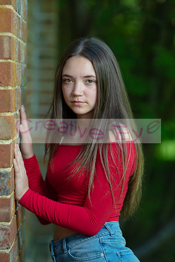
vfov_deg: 16.1
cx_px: 88
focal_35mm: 128
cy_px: 131
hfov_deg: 10.8
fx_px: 930
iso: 100
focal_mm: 85
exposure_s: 1/1600
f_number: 1.4
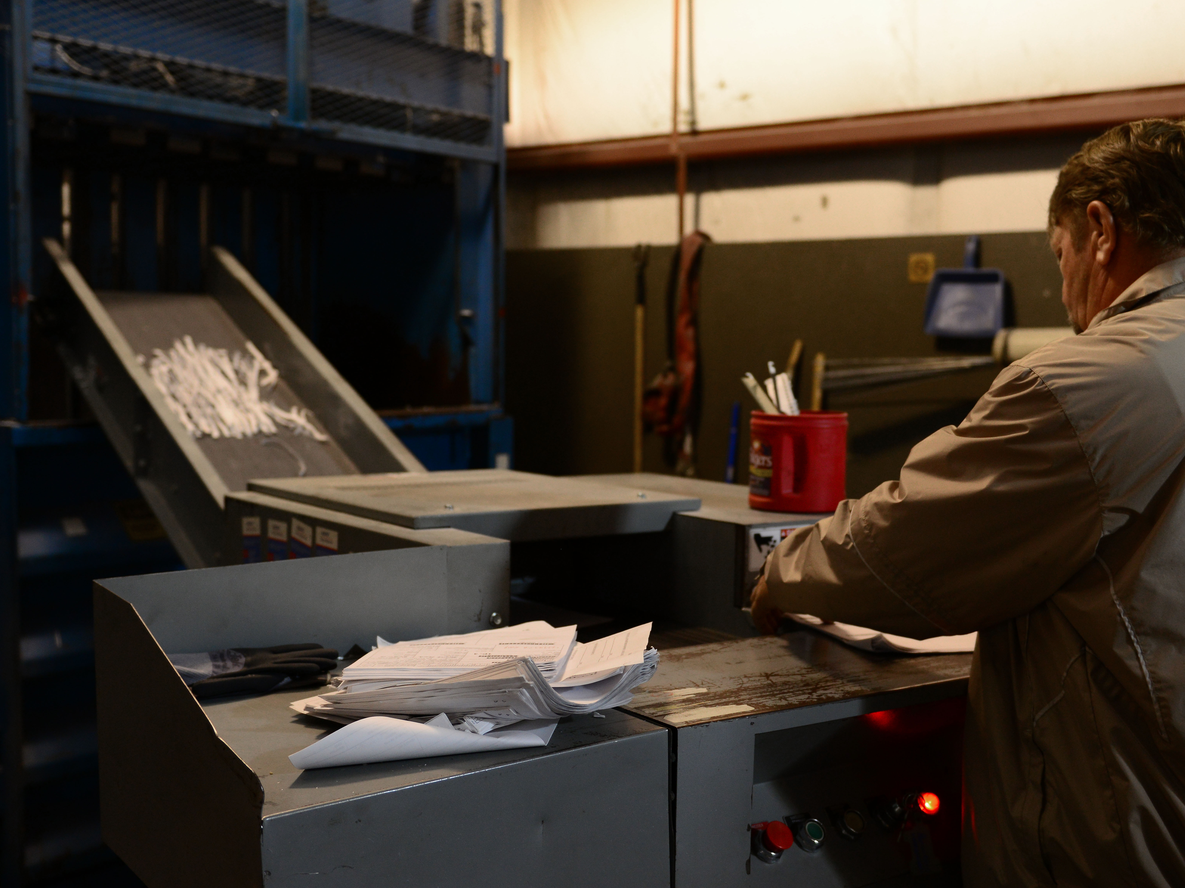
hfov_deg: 56.8
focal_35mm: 32
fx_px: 1095
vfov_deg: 44.2
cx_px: 589
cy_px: 453
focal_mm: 29
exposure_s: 1/80
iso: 800
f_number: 2.8
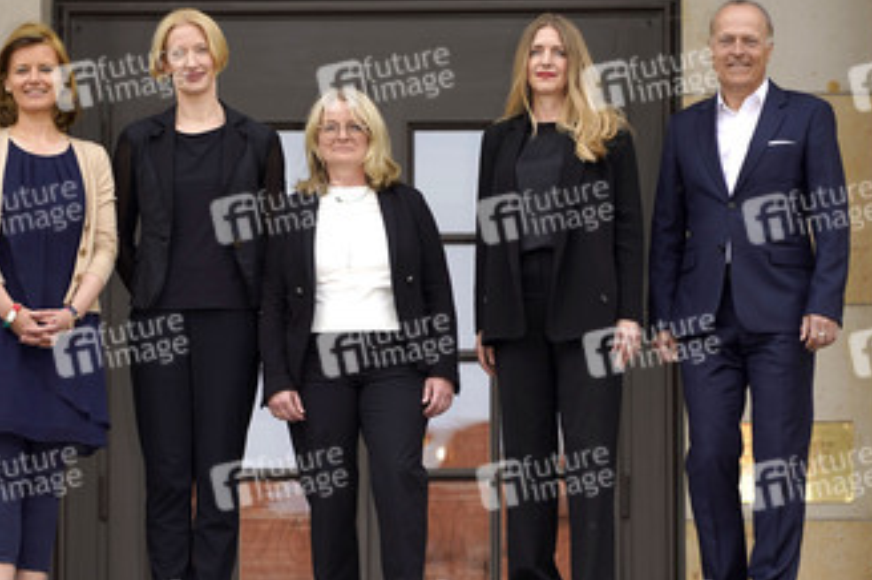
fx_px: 6122
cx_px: 315
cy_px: 279
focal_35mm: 253
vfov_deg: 5.4
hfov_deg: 8.1
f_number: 5.6
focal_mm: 184
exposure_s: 1/200
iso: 100
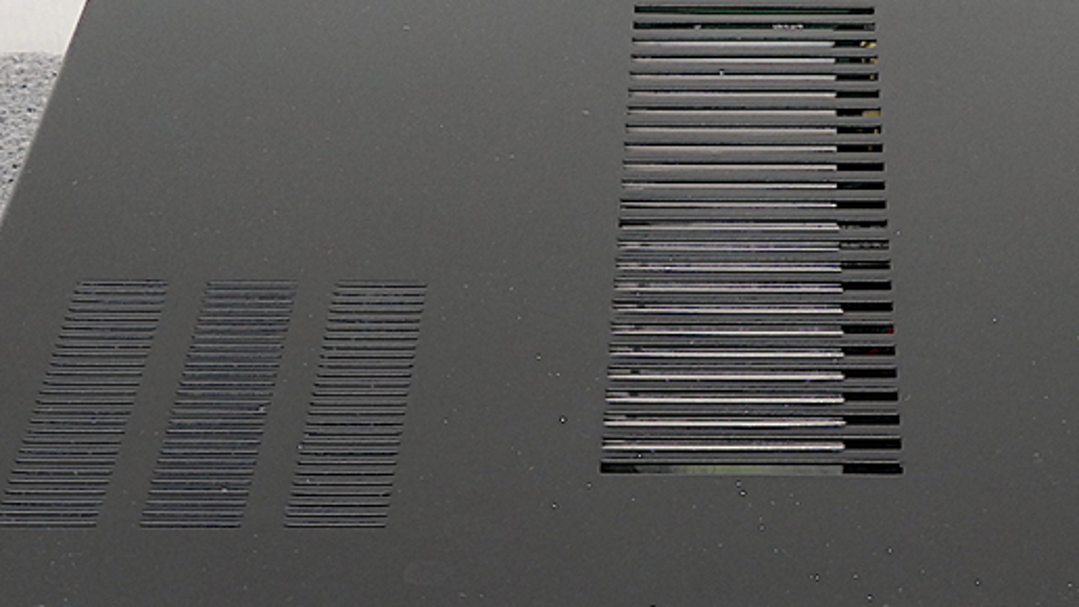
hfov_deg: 23.8
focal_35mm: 89
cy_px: 528
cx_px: 730
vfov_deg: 13.5
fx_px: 2547
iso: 100
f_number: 3.9
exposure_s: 1/5
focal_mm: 7.8
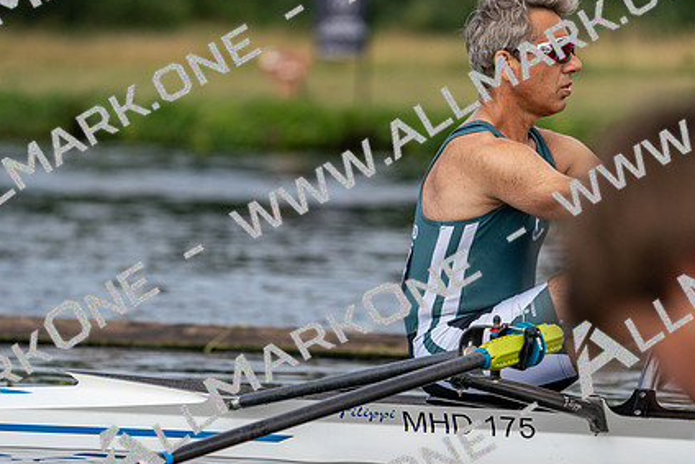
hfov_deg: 4.4
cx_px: 433
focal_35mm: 467
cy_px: 243
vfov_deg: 2.9
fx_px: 9018
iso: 320
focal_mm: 341
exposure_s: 1/1600
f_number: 6.3
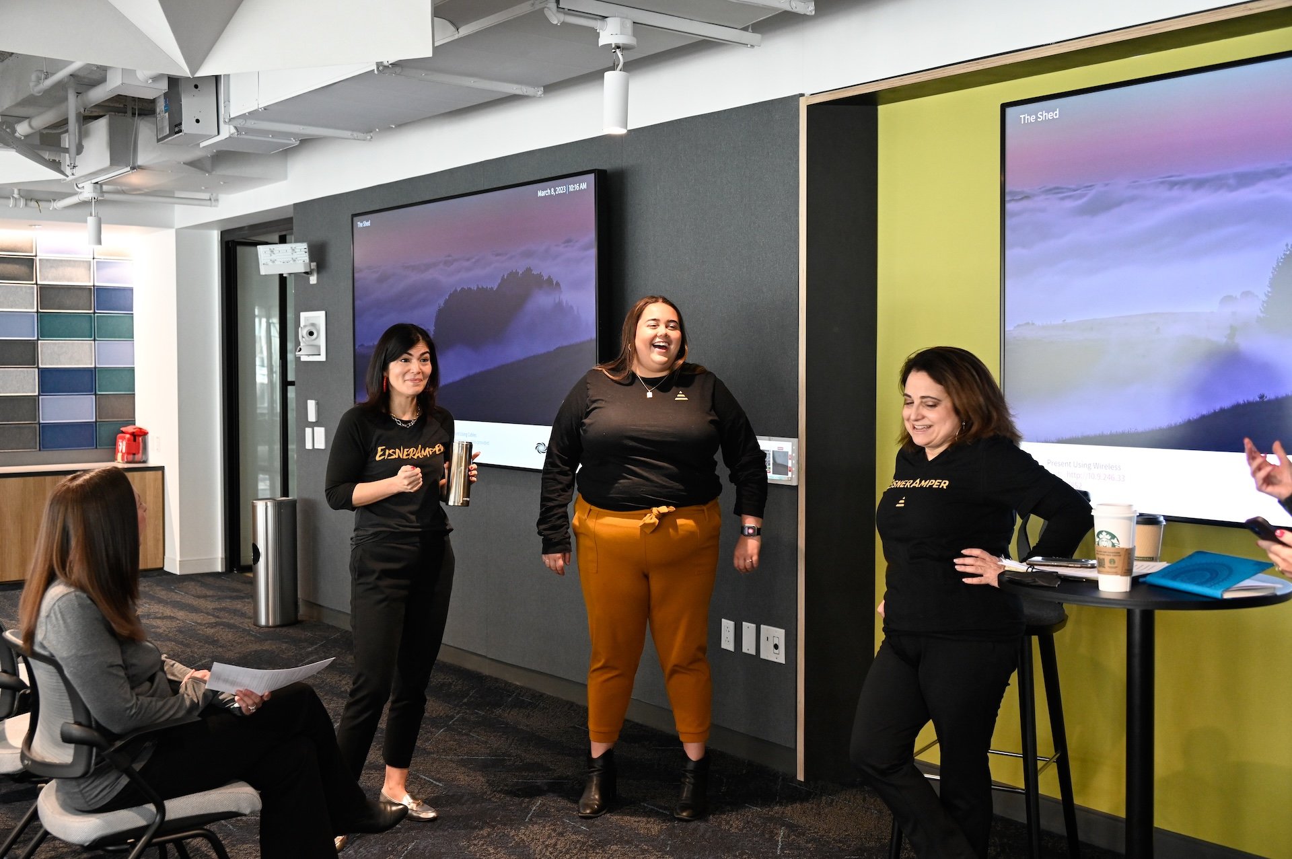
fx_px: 1399
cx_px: 646
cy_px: 430
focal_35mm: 39
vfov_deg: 34.2
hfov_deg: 49.6
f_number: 5
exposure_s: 1/125
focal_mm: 39
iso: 3200
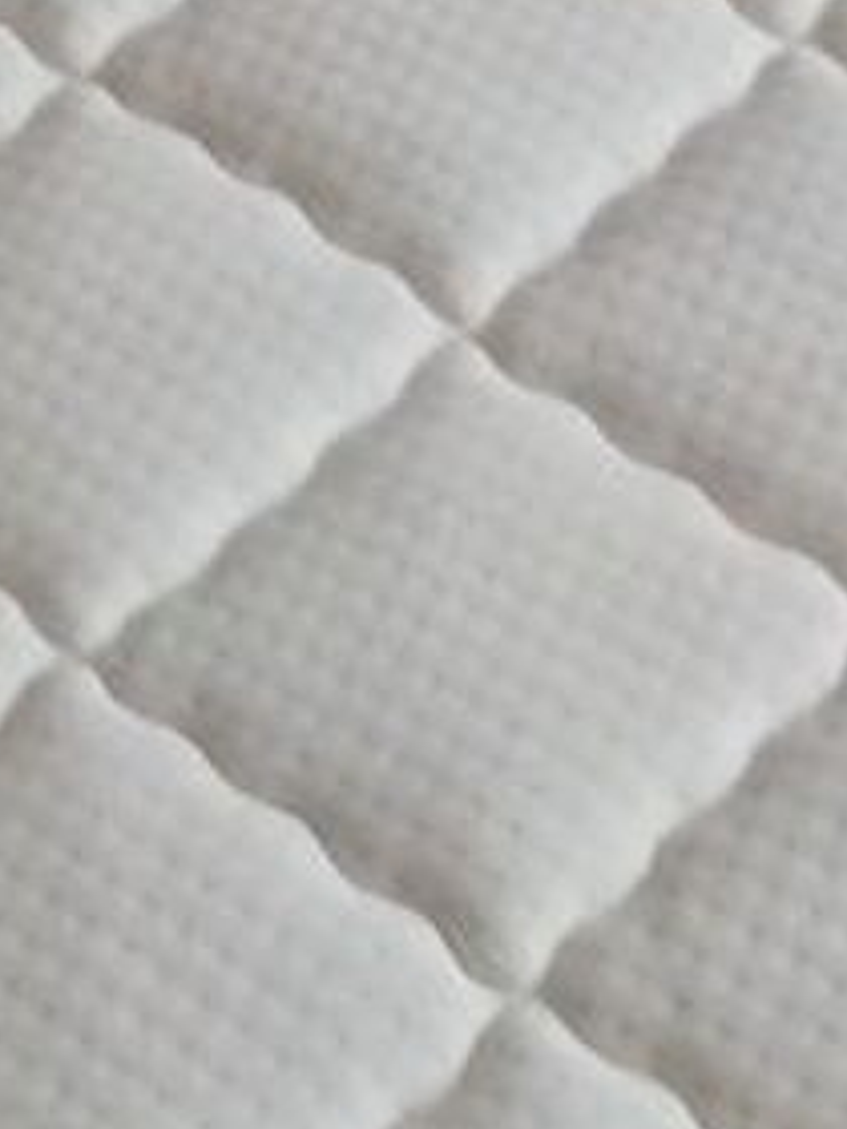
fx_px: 4045
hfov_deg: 11.9
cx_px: 161
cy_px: 377
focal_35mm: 124
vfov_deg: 15.9
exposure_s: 1/33.3
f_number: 1.8
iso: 409
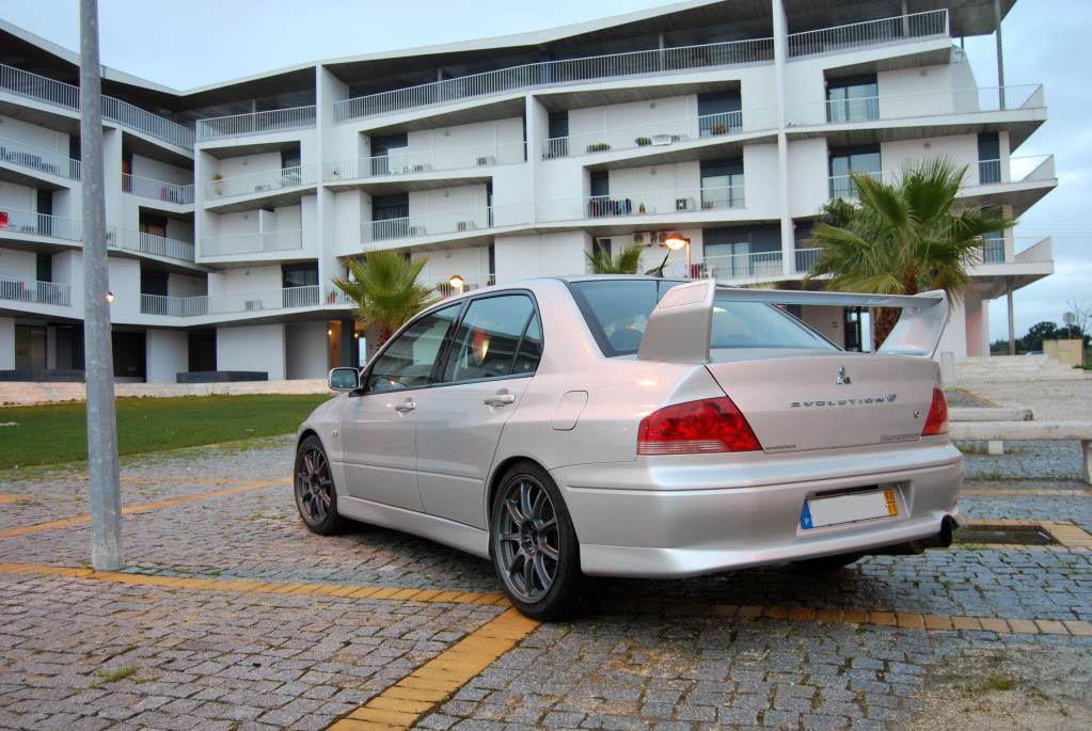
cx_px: 546
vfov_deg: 43.7
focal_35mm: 30
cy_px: 366
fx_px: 911
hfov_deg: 61.9
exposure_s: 1/6
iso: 100
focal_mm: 20
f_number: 3.8
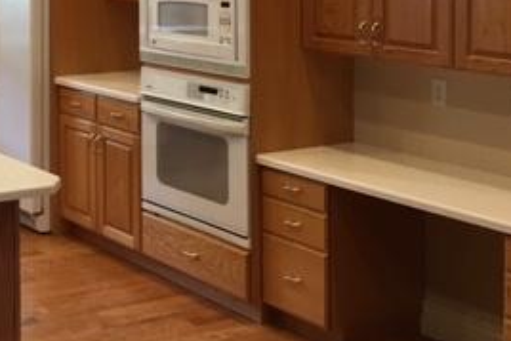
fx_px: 1023
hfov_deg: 25.7
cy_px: -38
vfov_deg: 18.2
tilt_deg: -1.7
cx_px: -72
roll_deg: +0.9
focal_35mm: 72
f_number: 2.2
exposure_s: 1/30
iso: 40
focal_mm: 4.15
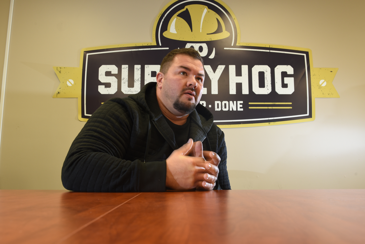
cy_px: 122
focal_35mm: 35
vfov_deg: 37.9
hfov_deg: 54.4
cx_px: 182
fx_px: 355
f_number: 10
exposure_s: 1/20
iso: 800
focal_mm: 35
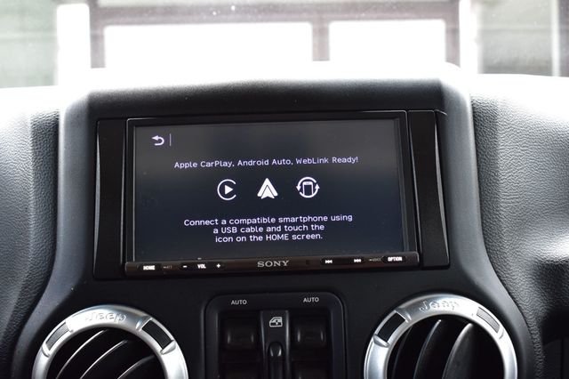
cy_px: 190
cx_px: 284
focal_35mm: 48
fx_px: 758
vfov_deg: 28.0
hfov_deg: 41.1
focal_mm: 32
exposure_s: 1/25
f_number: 7.1
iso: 400
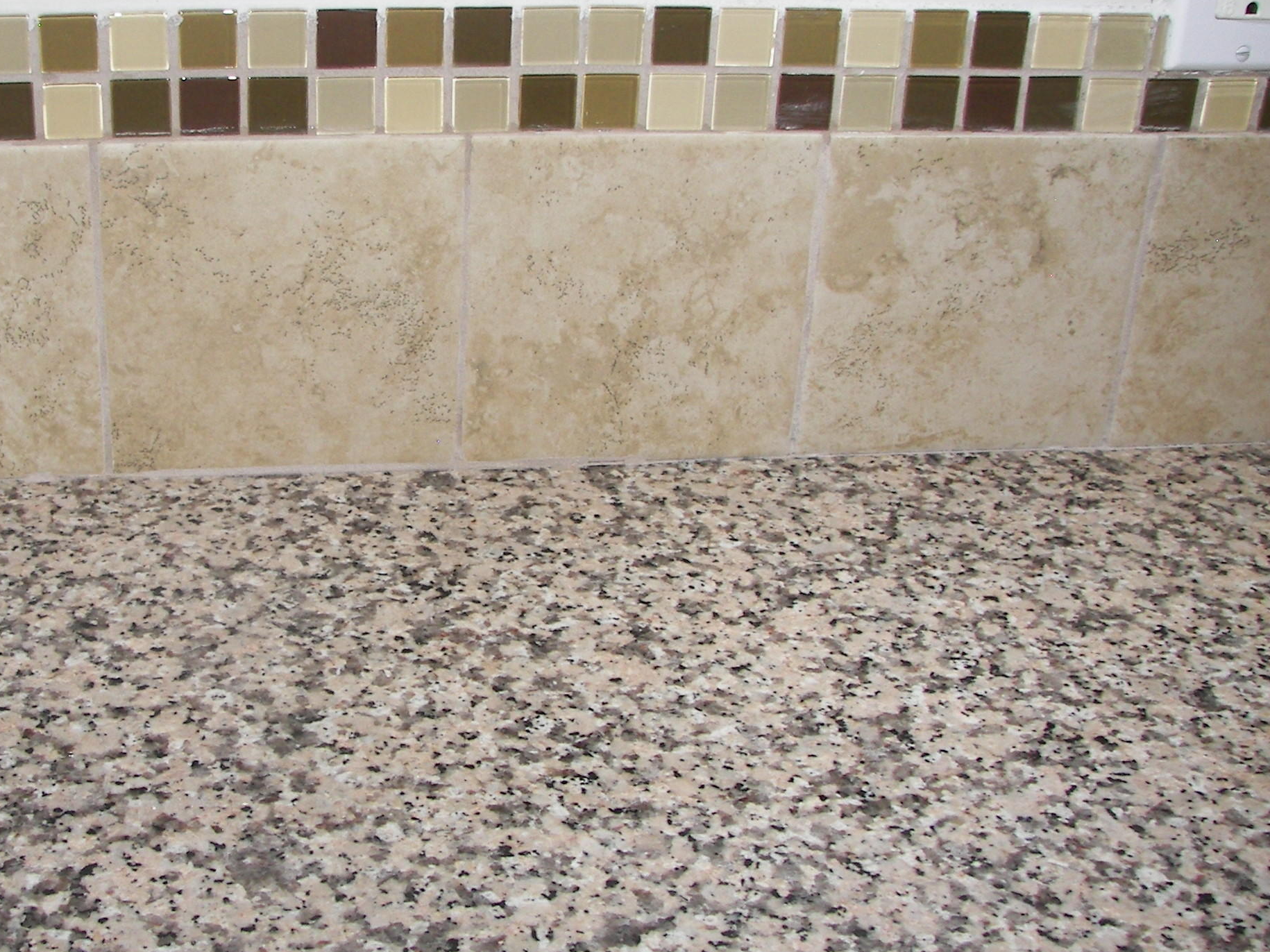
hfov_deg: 36.9
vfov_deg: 28.5
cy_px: 427
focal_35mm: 51
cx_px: 382
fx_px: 1871
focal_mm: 6
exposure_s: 1/30
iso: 100
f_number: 2.8
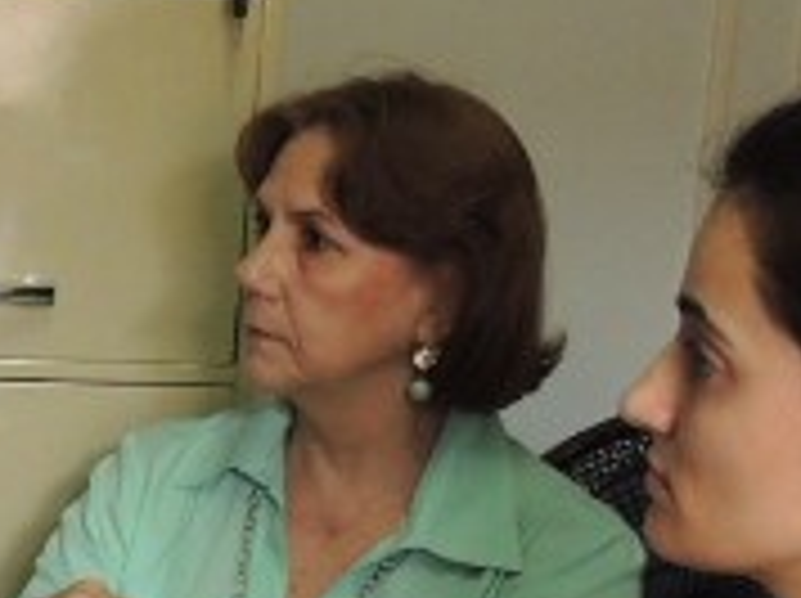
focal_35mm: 135
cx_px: -414
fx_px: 3120
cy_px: 791
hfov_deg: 13.7
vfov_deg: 10.7
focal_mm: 5.3
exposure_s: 1/30
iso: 320
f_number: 3.1
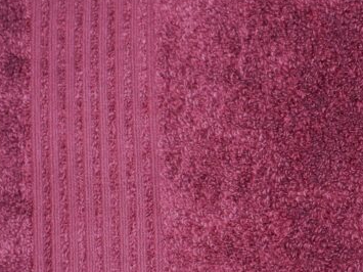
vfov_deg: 18.3
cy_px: 216
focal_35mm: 80
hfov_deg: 24.1
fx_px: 839
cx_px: 287
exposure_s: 1/30
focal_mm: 6.1
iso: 100
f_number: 2.8
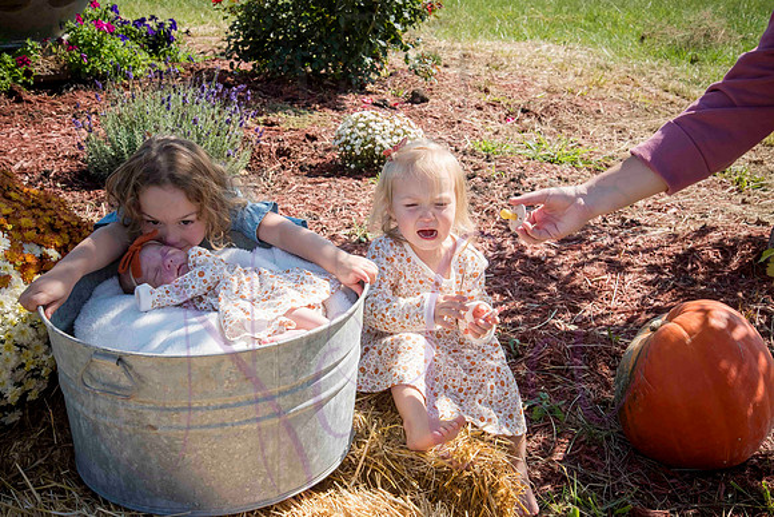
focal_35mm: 52
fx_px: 1118
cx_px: 387
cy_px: 258
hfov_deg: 38.2
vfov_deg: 26.0
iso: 400
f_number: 11
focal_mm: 52
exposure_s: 1/320
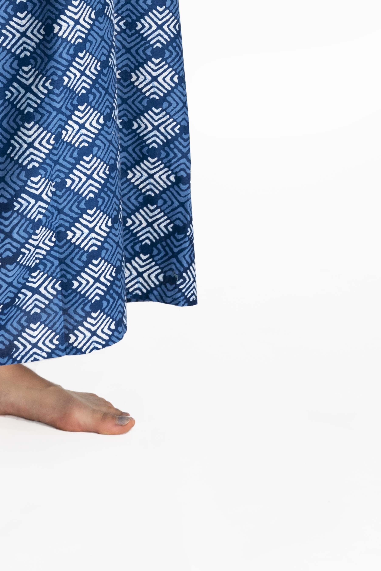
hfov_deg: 10.1
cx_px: -24
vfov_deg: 14.3
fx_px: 2125
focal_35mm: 134
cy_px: -271
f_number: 5
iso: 320
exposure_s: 1/160
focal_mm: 43
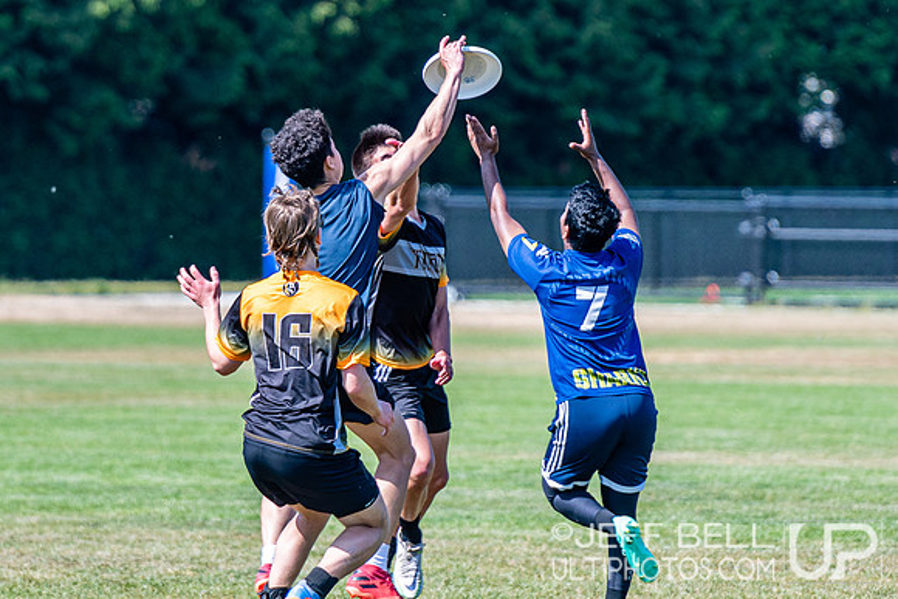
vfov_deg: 2.8
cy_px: 116
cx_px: 392
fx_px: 12076
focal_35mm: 484
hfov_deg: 4.3
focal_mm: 200
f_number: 3.2
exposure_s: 1/1250
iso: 140
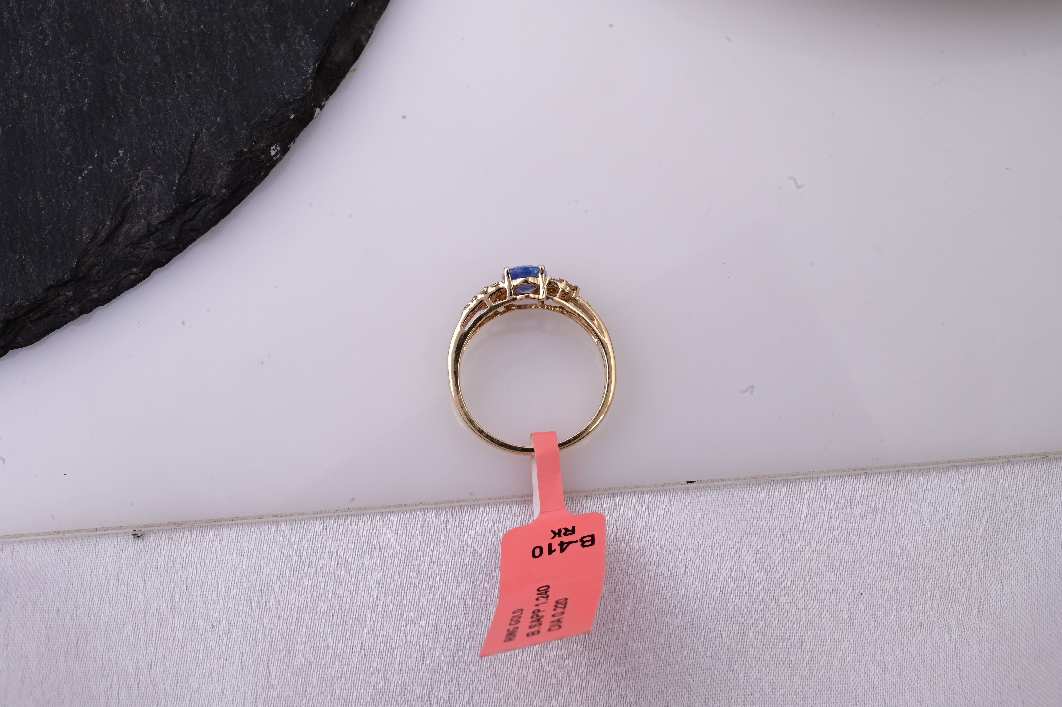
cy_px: 354
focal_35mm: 70
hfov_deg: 28.9
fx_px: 2064
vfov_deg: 19.4
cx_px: 531
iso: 640
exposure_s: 1/80
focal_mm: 70
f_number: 20
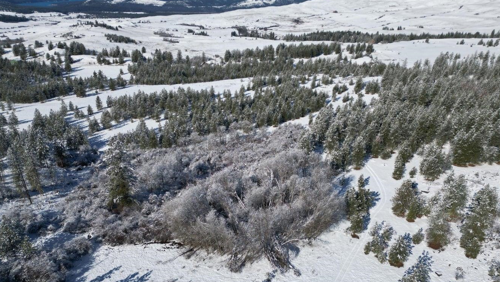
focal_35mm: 27
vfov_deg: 42.7
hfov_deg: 69.8
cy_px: 172
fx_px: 358
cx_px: 255
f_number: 1.7
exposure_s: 1/6000
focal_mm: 6.72
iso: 110
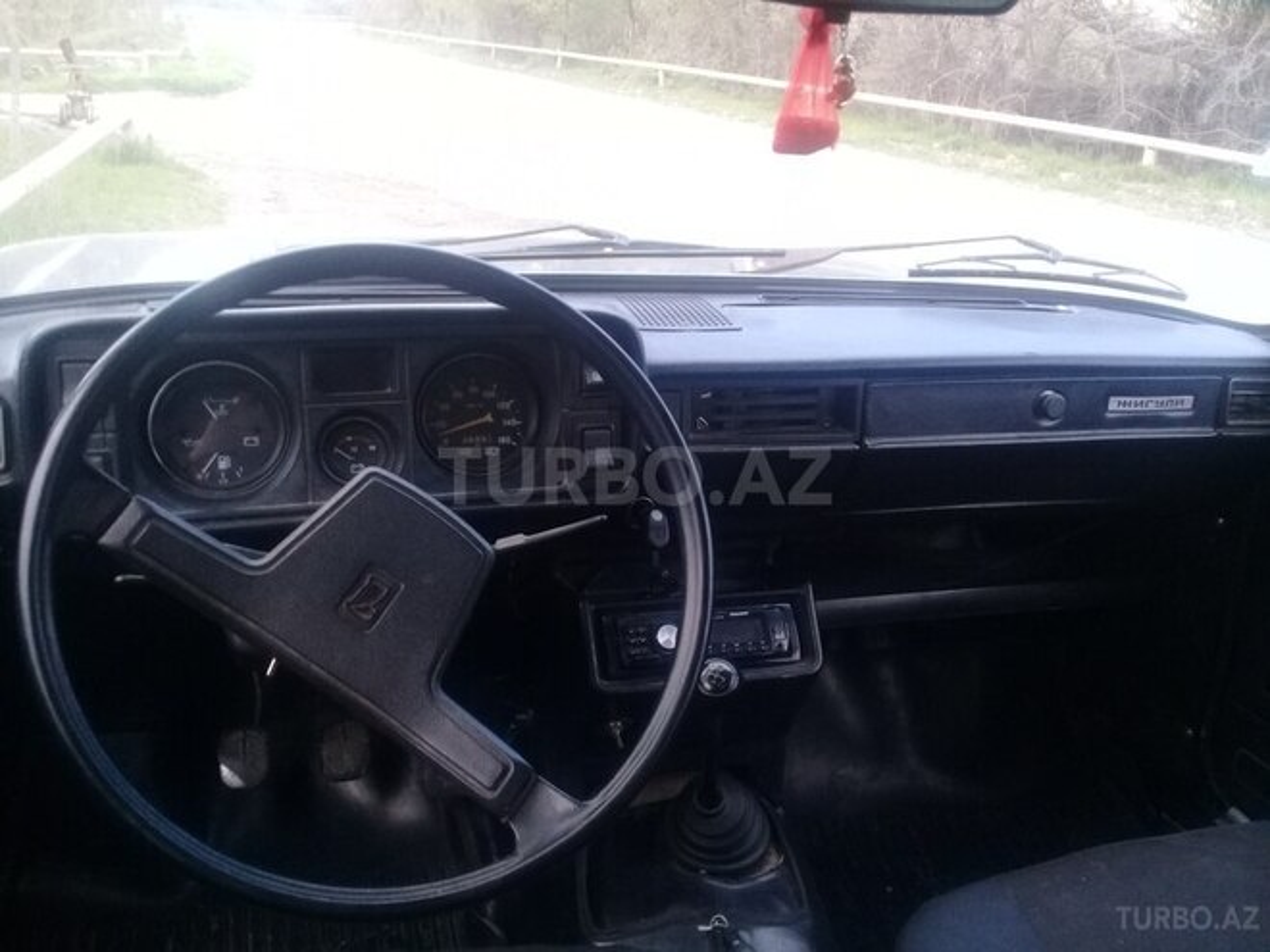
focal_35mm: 31
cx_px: 635
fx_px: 1137
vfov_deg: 45.4
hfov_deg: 58.4
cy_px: 476
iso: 125
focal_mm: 3.3
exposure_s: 1/40
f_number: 2.2
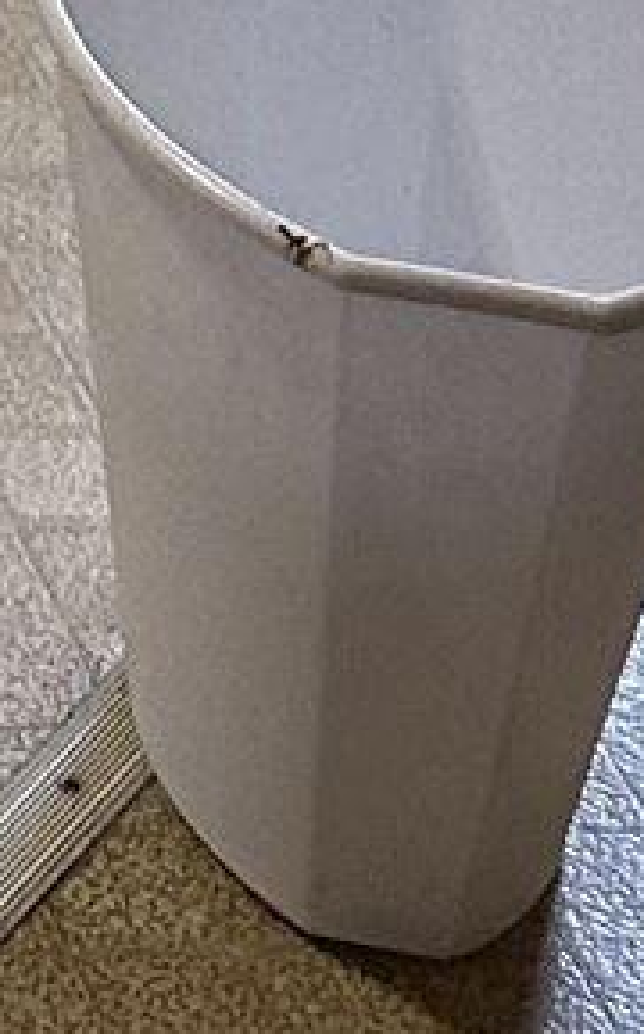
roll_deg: -1.4
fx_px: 5715
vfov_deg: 8.1
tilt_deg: -9.4
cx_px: -1950
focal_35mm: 203
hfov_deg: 5.6
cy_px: -2476
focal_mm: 6.86
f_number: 1.78
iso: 200
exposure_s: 1/120
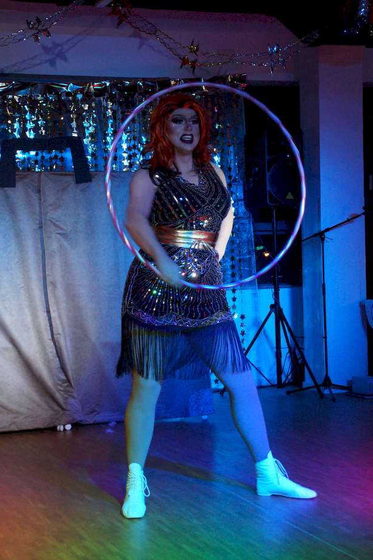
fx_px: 1160
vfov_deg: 27.2
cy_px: 280
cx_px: 203
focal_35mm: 75
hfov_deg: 18.3
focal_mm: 45
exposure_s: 1/40
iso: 3200
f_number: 4.5
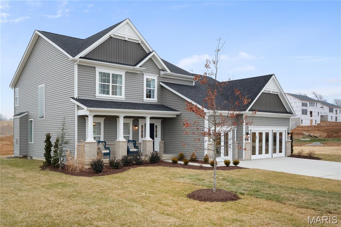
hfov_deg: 58.7
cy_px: 114
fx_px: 303
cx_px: 170
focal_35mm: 32
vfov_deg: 41.1
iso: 400
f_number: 8
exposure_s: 1/160
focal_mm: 16
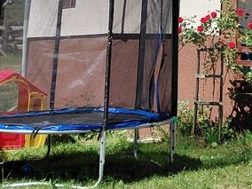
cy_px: -101
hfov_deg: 20.9
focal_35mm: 90
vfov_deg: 15.1
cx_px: 260
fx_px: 655
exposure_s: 1/2528
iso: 50
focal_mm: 4.69
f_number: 1.8
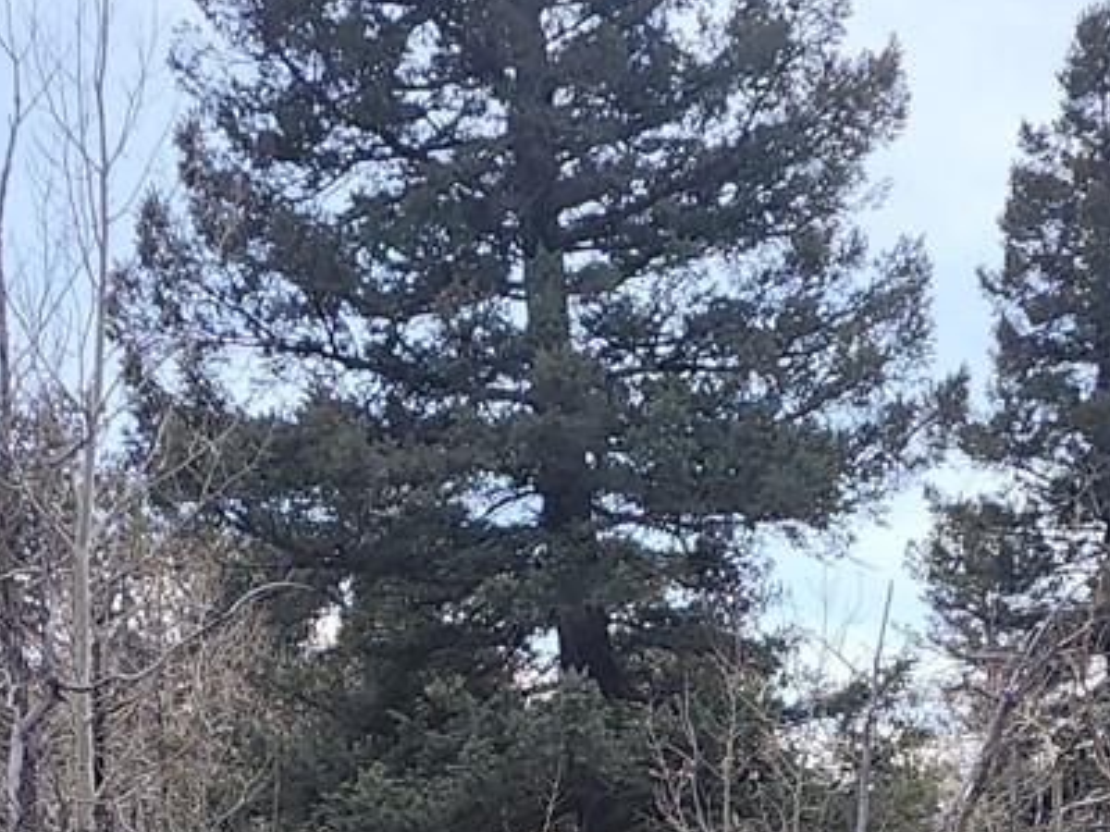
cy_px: 1112
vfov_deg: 15.2
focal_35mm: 92
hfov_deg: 21.3
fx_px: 2950
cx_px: 516
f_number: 1.8
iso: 12
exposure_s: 1/1008
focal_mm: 6.4
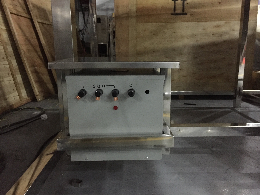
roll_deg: -0.6
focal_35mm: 29
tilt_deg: -10.3
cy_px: 98
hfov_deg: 61.7
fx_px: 218
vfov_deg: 48.2
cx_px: 130
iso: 640
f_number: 2.2
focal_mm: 4.15
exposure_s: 1/17
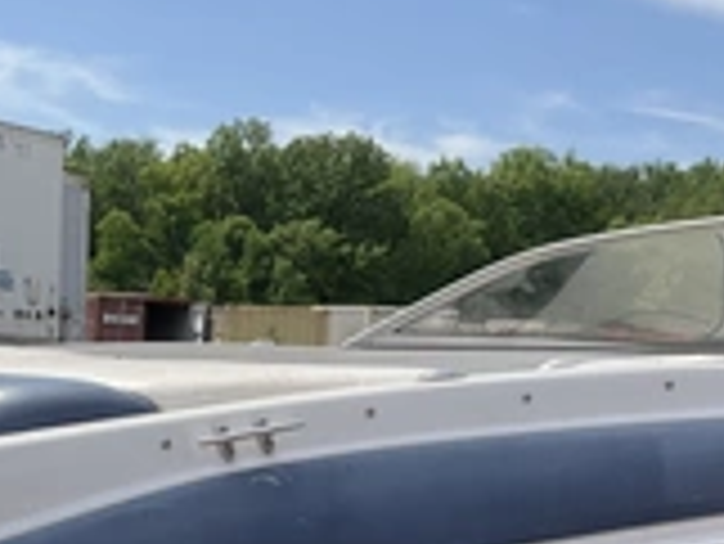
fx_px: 1507
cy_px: 620
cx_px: 166
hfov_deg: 26.6
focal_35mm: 72
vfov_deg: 19.5
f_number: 1.8
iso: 25
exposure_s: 1/1534
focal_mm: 3
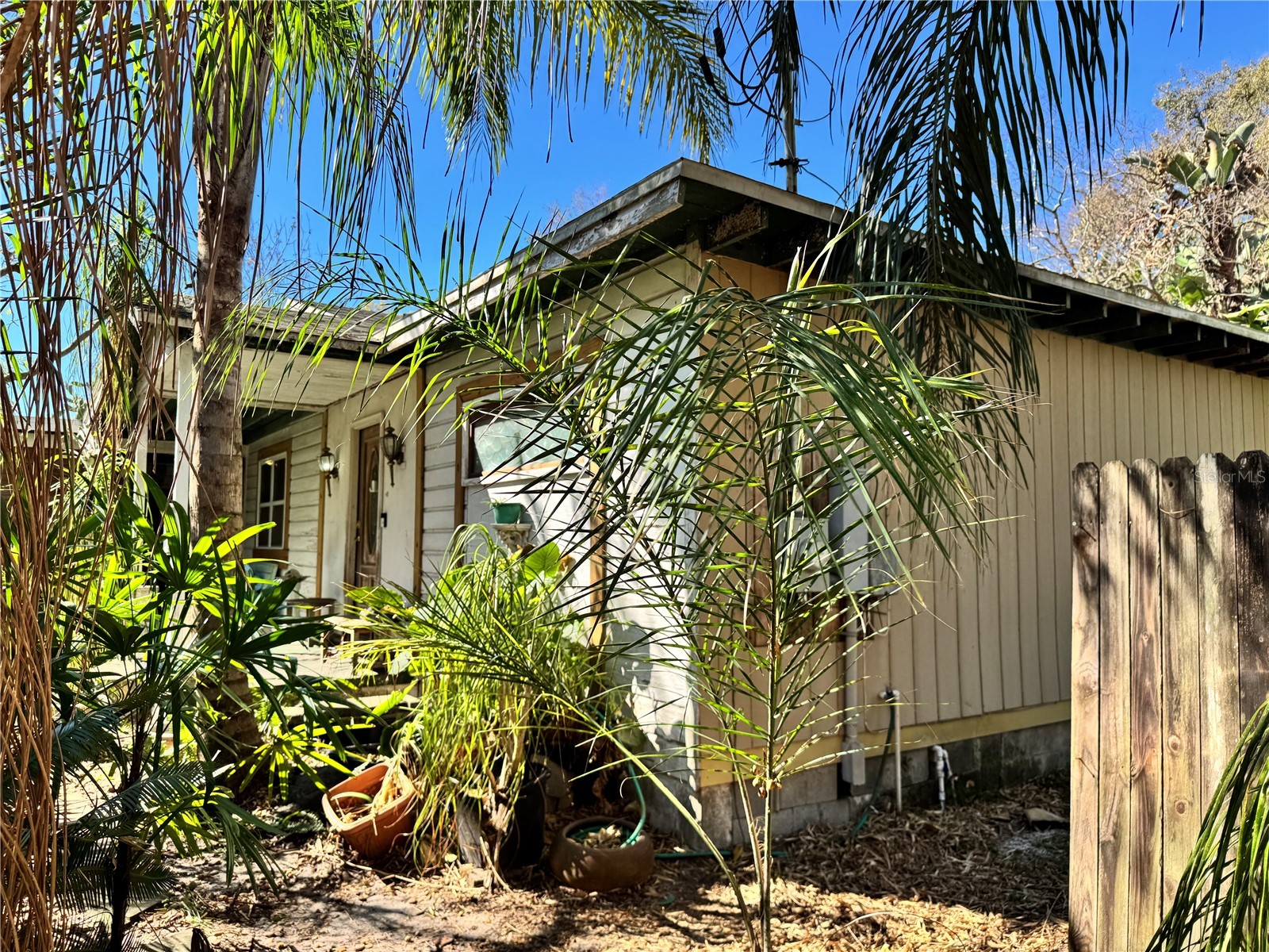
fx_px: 880
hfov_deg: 71.6
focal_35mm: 24
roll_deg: -0.2
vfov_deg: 56.8
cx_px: 634
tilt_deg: +3.1
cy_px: 476
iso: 80
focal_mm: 6.76
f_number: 1.78
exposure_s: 1/1059
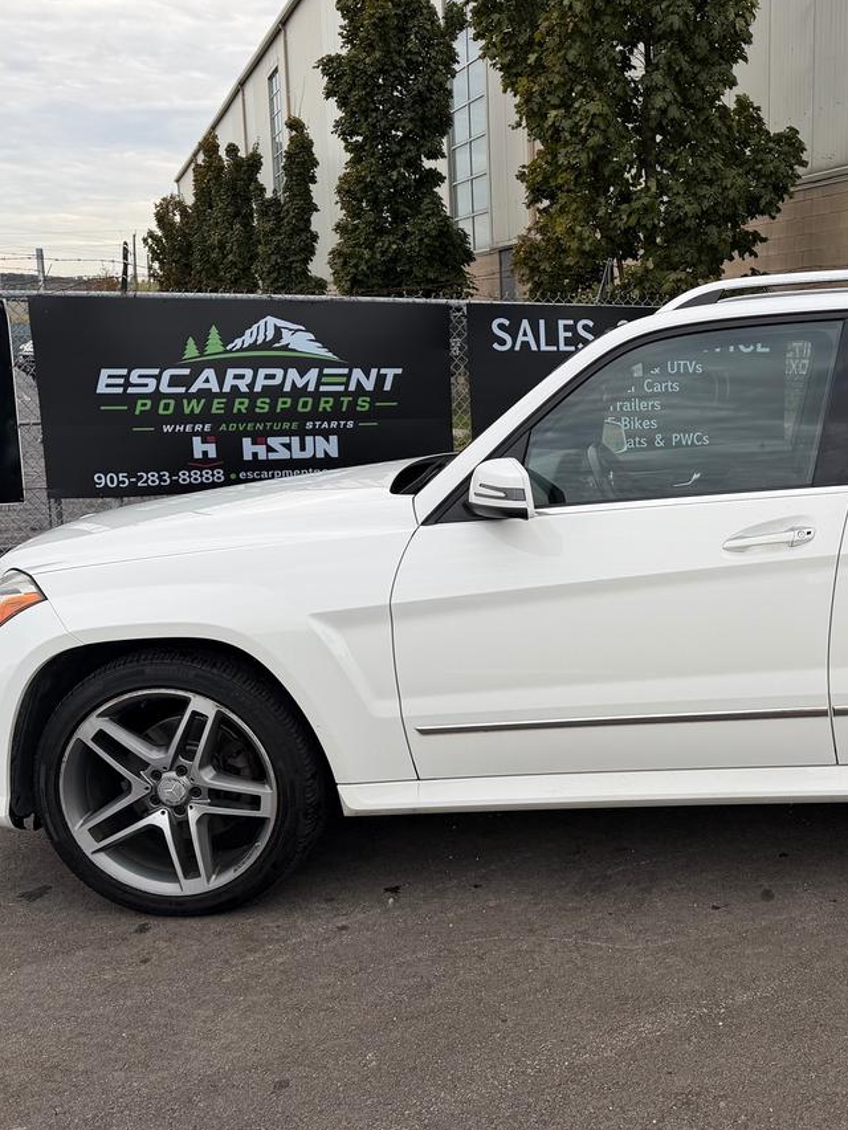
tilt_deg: -8.1
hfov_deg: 37.1
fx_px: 1176
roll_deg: -0.2
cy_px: 542
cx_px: 762
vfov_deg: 51.3
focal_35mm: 36
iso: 80
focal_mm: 6.76
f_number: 1.78
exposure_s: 1/589
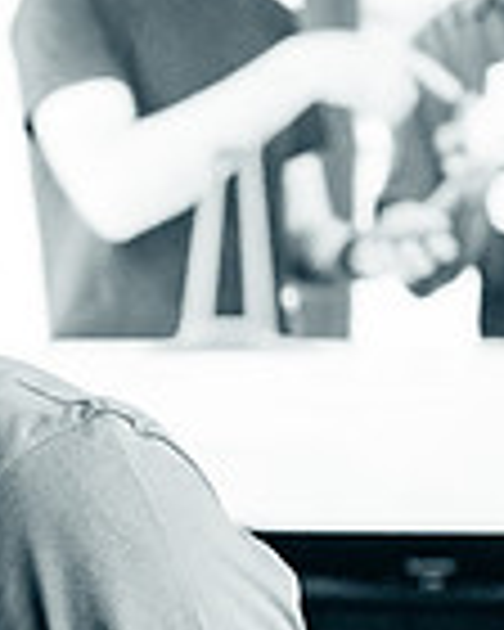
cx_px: -633
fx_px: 4363
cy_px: 714
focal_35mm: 234
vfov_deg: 8.2
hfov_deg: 6.4
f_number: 3.5
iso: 4000
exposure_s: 1/200
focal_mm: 48
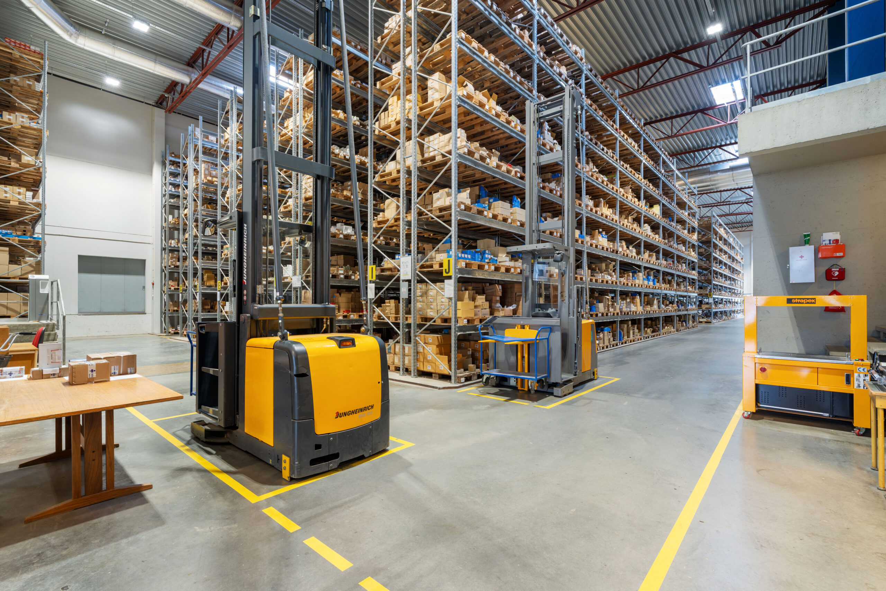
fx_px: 394
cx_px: 443
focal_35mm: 16
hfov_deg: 96.7
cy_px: 296
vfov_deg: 73.8
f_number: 8
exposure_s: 1/2
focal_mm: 16
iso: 160
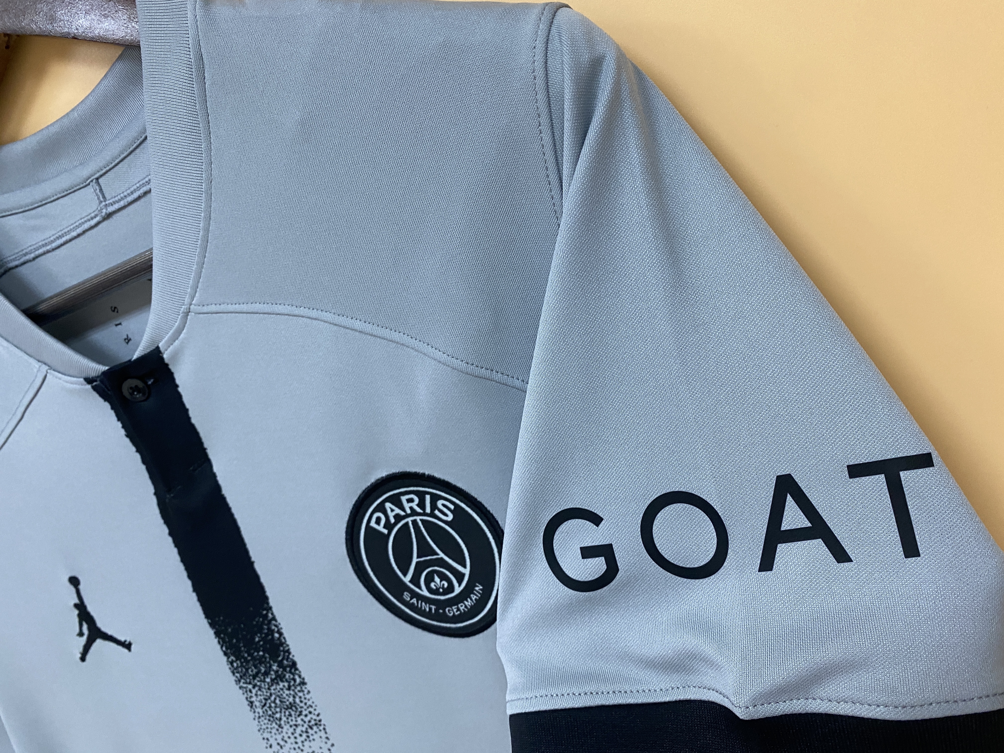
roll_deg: +20.6
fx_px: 754
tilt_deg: -10.0
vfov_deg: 53.1
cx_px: 502
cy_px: 376
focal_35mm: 26
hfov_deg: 67.3
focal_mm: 4.25
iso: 125
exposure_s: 1/50
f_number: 1.8
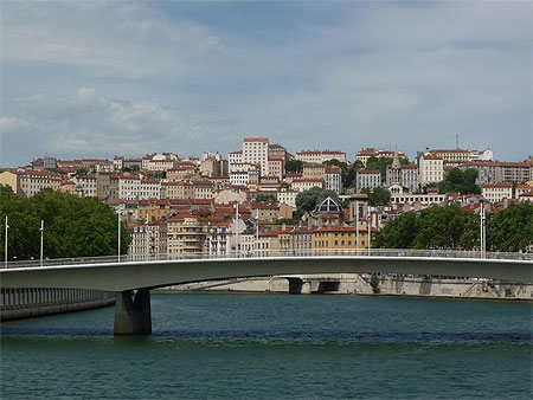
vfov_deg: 14.8
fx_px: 1541
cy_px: 200
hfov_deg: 19.6
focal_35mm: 100
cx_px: 266
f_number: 6.3
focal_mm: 9.9
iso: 100
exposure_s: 1/800
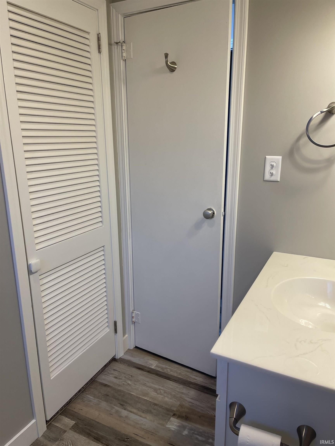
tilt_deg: -15.4
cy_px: 223
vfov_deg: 67.3
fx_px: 335
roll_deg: +0.2
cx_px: 168
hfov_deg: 53.1
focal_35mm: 26
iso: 80
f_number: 1.6
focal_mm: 5.1
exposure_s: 1/120
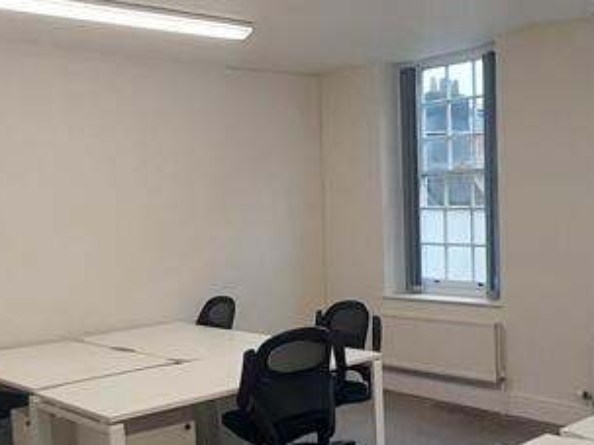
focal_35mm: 44
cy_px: 267
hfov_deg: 41.7
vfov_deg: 32.8
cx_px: 445
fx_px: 755
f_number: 2.2
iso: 64
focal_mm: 1.42
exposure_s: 1/100
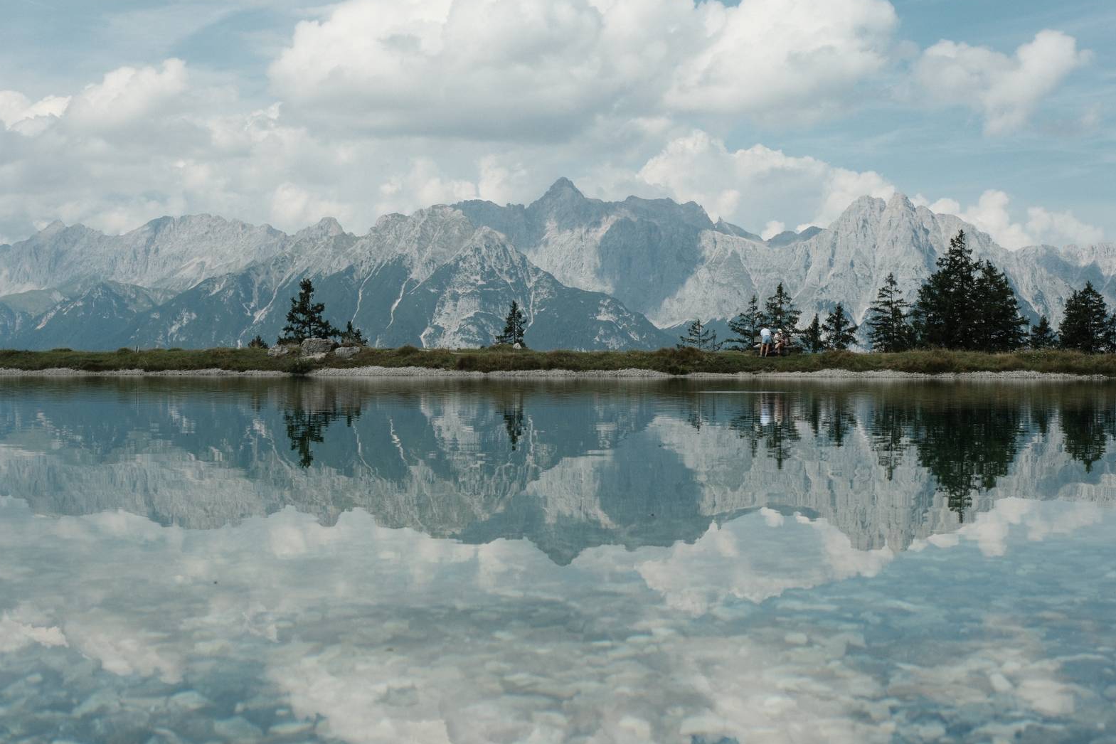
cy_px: 374
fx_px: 1612
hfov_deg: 38.2
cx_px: 558
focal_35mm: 52
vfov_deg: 26.0
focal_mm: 34.2
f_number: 11
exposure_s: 1/500
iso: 640
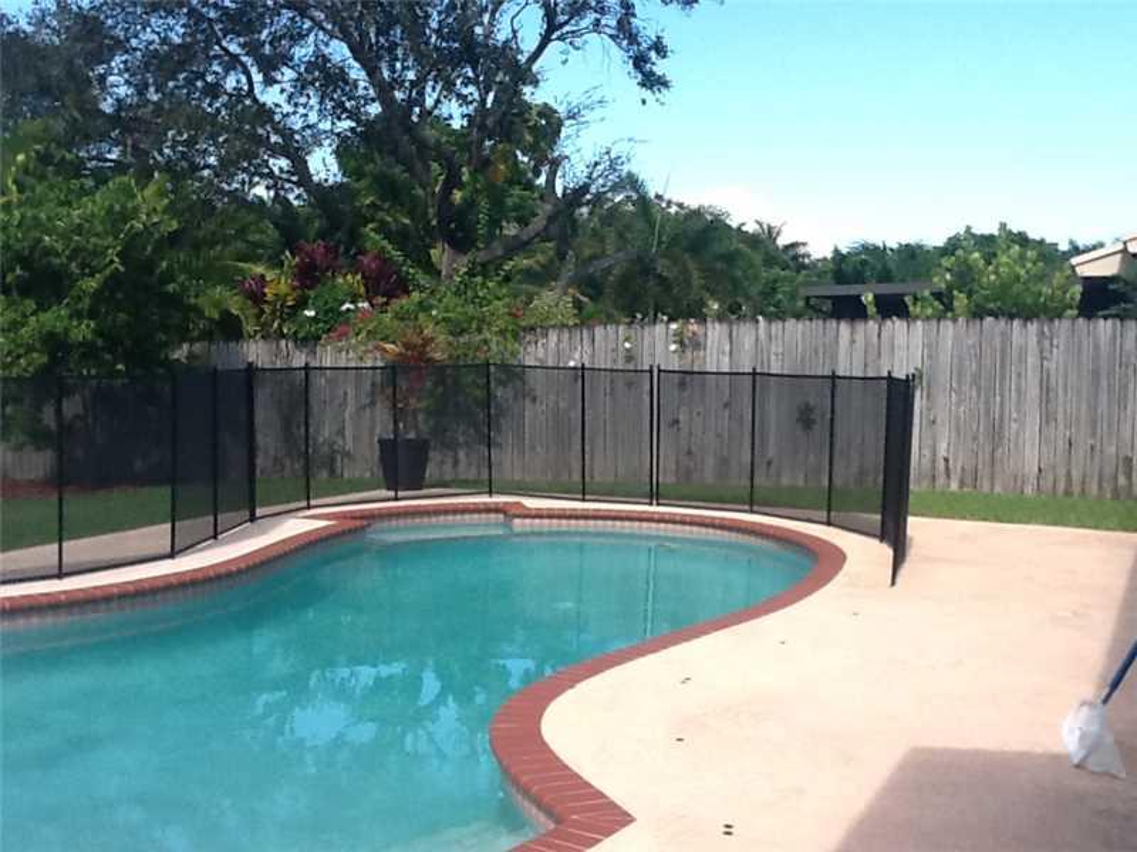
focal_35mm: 44
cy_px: 426
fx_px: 1445
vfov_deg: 32.9
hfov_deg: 42.9
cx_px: 568
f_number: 2.4
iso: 40
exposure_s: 1/608
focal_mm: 2.03
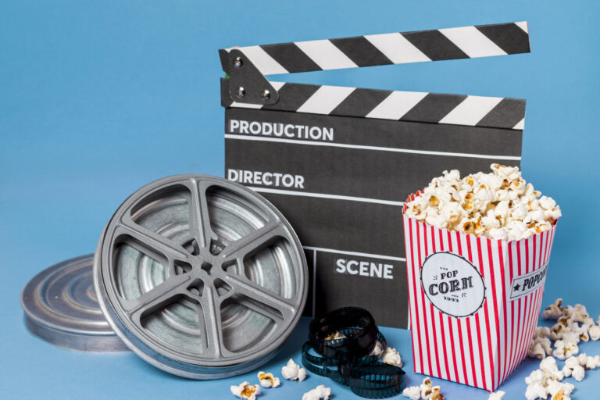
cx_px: 300
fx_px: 1250
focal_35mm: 75
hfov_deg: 27.0
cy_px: 200
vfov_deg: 18.2
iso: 125
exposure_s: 1/160
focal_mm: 50
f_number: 6.3
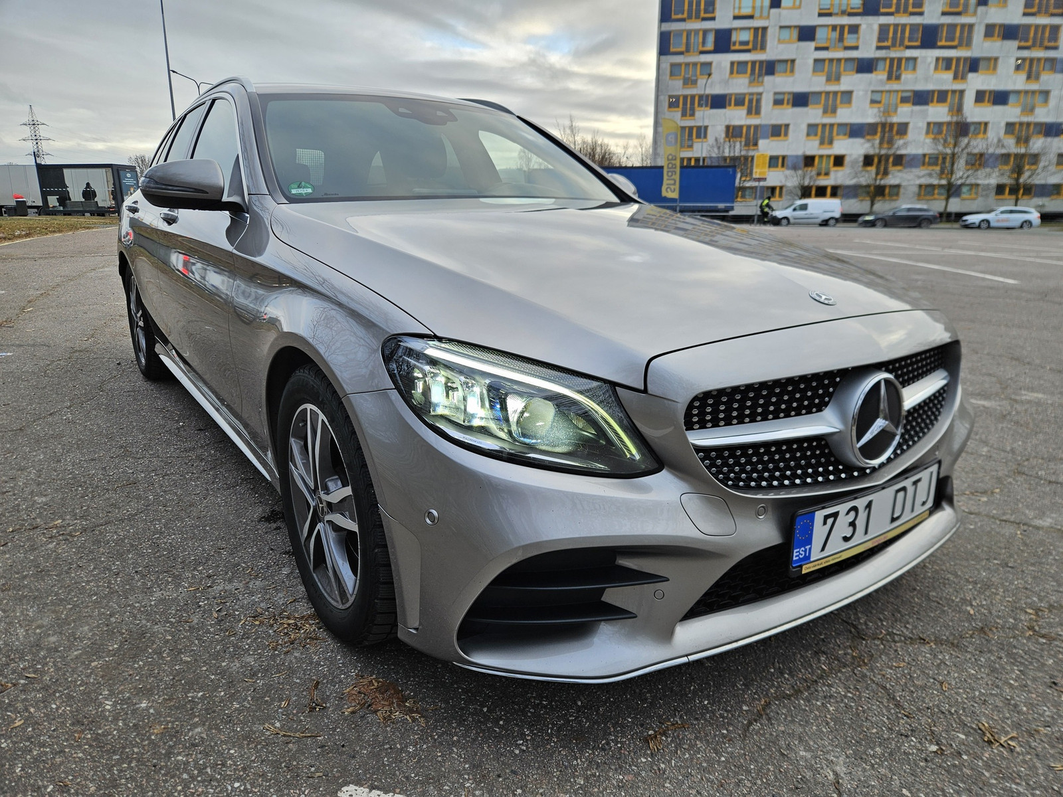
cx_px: 532
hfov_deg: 73.9
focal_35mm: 23
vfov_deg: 58.9
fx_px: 706
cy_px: 398
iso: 32
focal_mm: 5.4
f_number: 1.8
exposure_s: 1/200
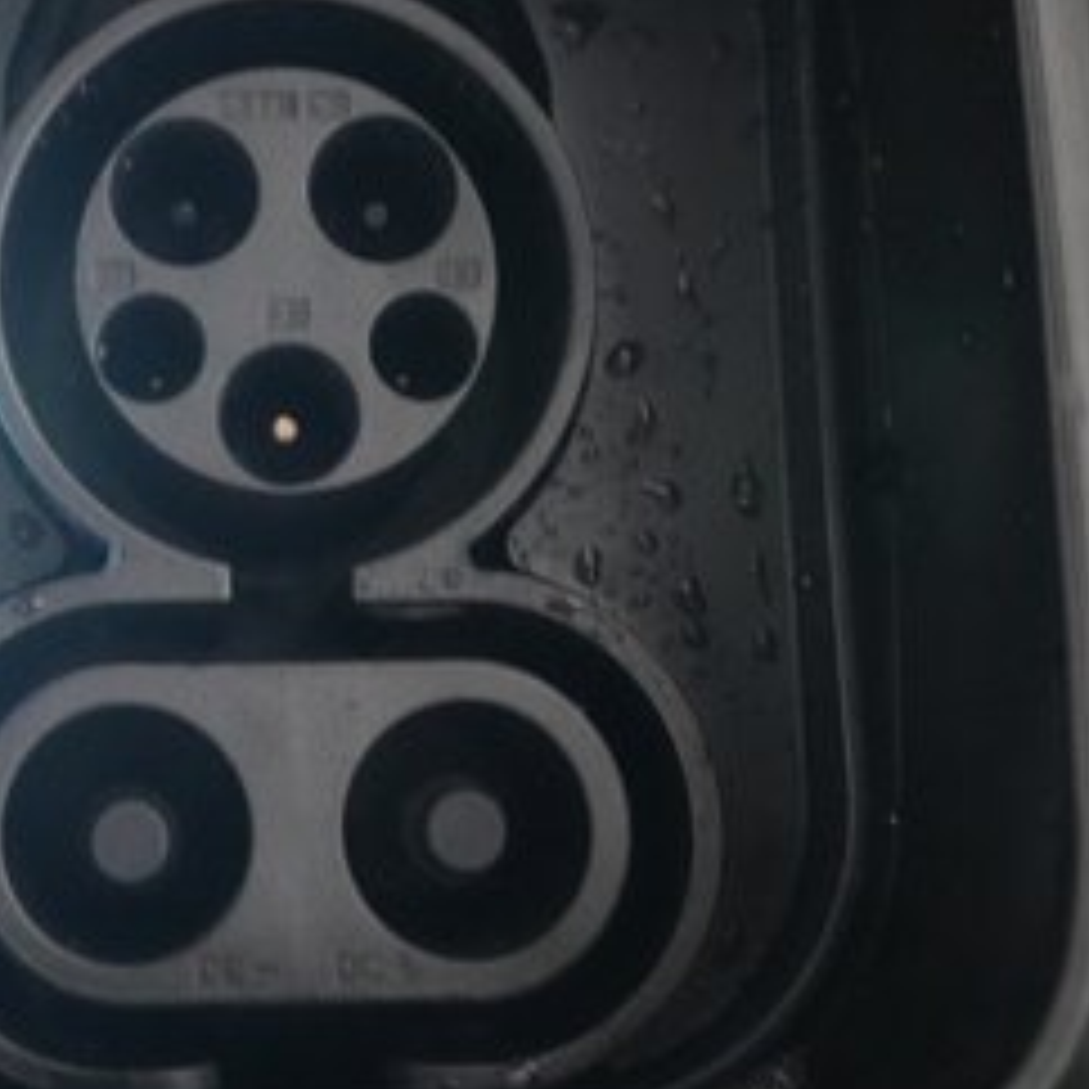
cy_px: 414
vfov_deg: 27.2
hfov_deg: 27.0
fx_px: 2242
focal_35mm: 63
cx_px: 279
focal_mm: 28
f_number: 5
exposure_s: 1/100
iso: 10000
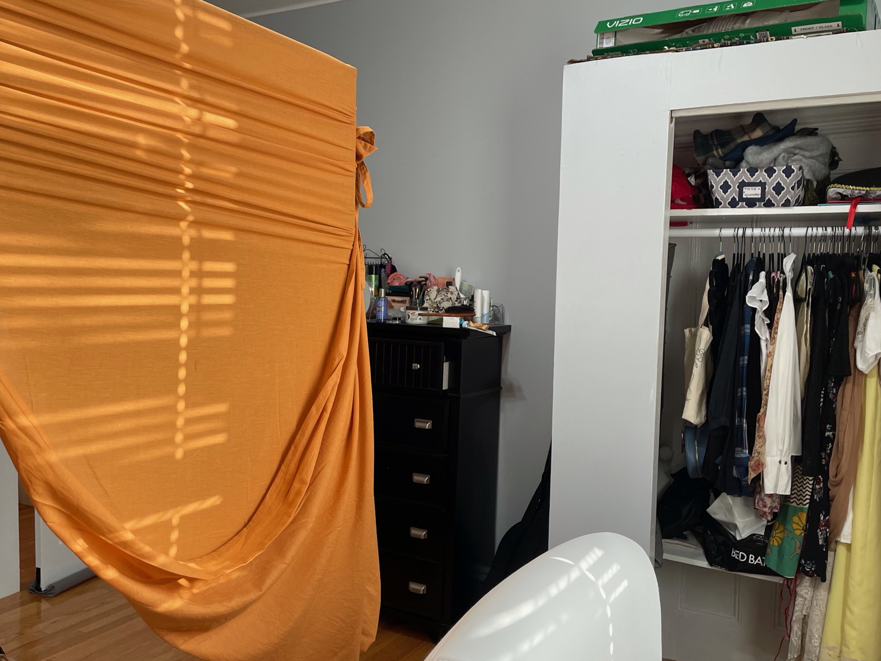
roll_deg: -0.7
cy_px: 358
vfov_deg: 44.1
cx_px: 401
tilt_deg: -5.3
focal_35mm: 32
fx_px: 815
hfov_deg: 56.7
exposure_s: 1/120
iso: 125
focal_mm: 4.2
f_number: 1.6
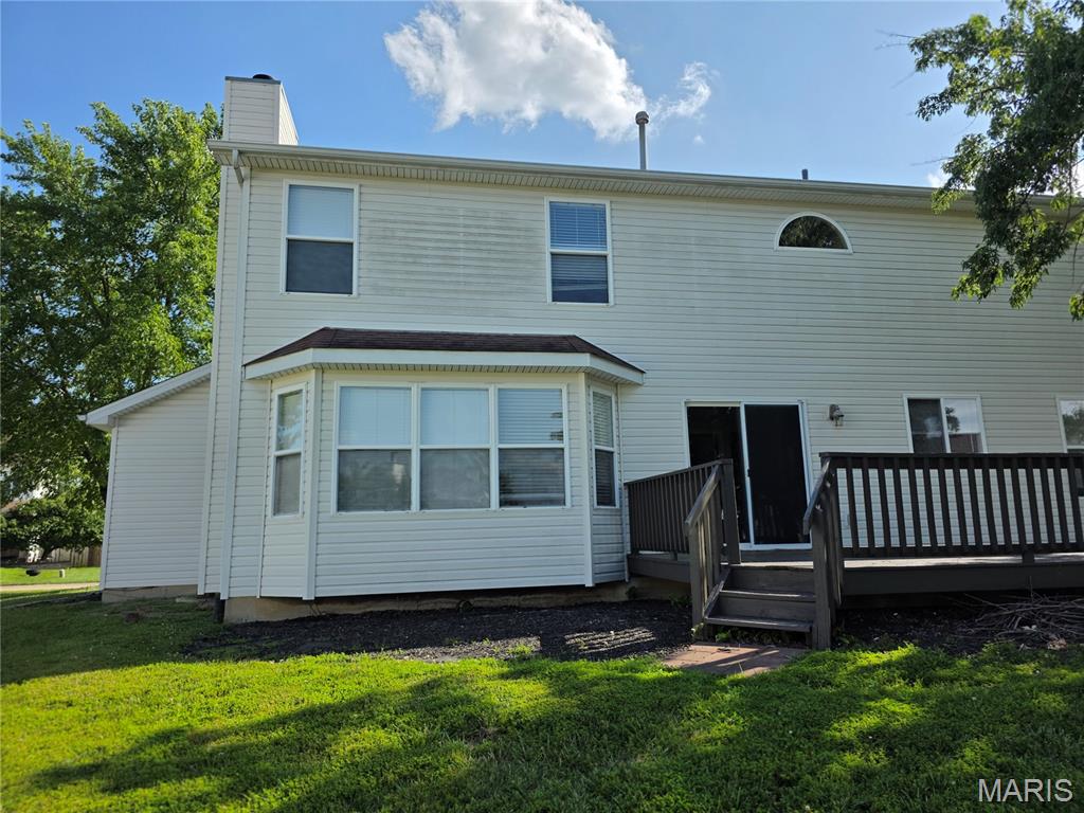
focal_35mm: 23
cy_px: 406
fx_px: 720
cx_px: 542
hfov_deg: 73.9
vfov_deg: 58.9
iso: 80
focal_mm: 6.3
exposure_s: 1/5447
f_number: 1.7
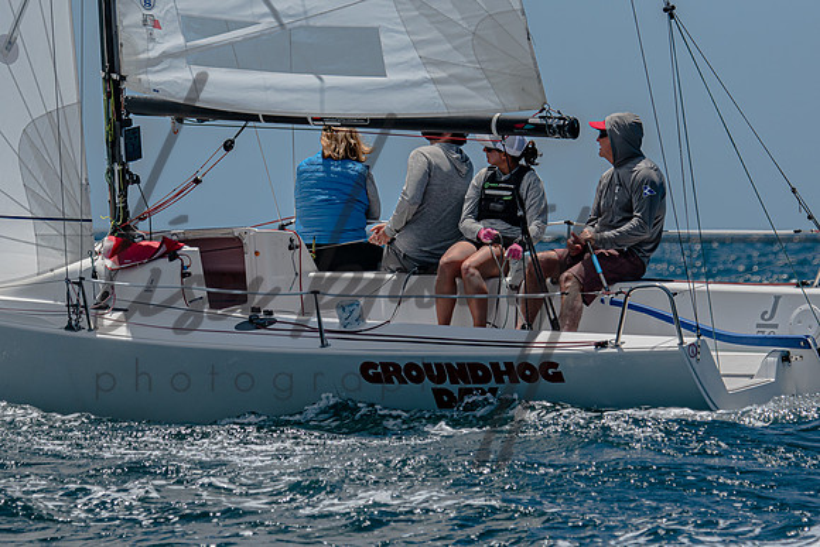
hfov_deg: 4.4
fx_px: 10769
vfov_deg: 2.9
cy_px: 306
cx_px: 392
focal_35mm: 473
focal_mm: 250
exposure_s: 1/2000
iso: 200
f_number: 5.6
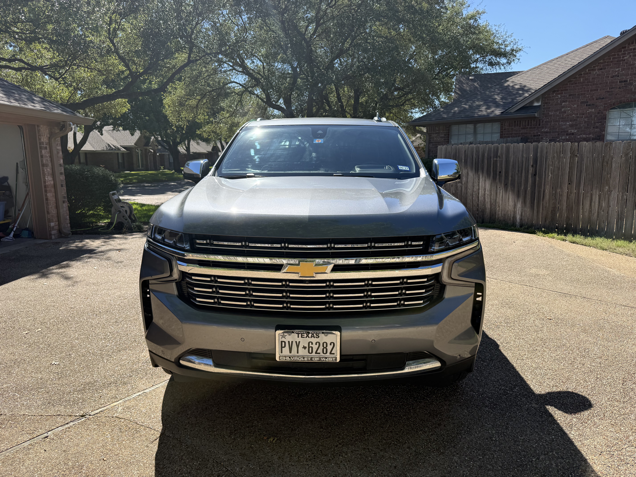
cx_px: 318
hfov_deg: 71.6
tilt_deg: -7.9
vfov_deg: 56.8
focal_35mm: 24
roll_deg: +0.8
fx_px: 441
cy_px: 238
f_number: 1.78
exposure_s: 1/3584
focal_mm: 6.76
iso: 80
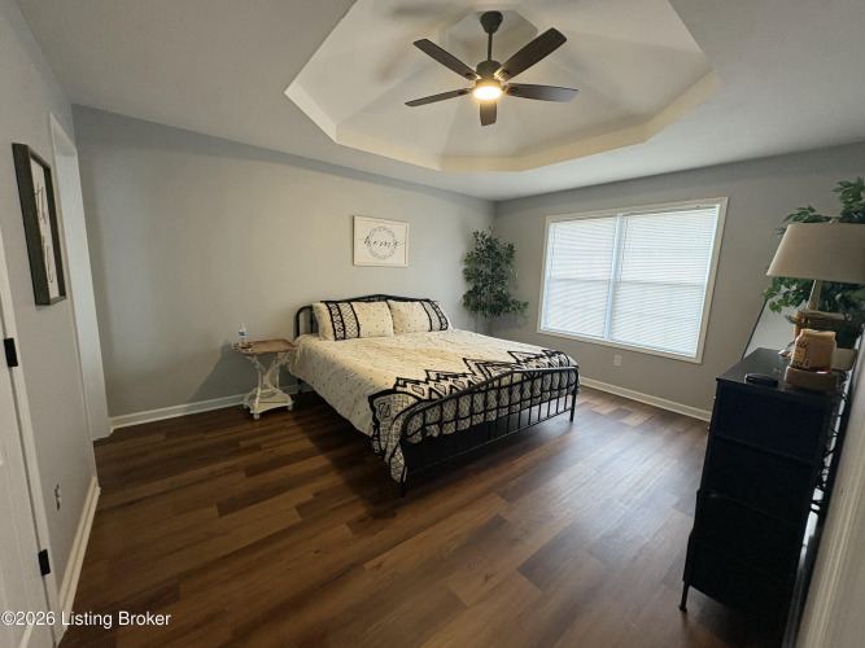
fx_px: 350
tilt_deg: -8.4
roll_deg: -2.2
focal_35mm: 14
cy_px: 324
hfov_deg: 102.1
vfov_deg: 85.7
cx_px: 432
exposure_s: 1/60
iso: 250
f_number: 2.2
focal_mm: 2.22
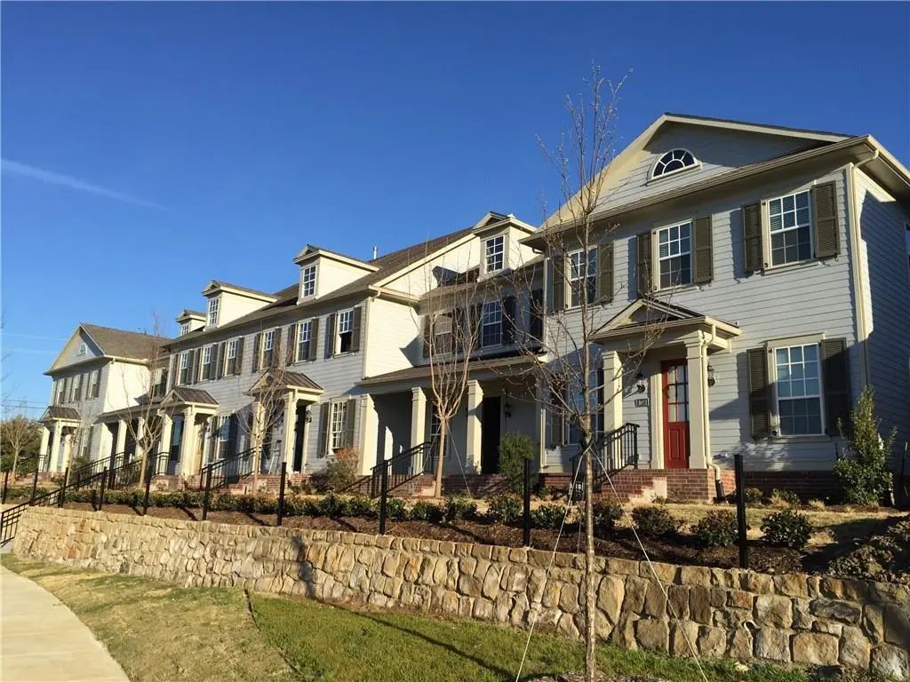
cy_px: 341
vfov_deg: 48.2
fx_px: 762
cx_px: 455
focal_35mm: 29
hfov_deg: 61.7
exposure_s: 1/1582
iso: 32
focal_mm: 4.15
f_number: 2.2
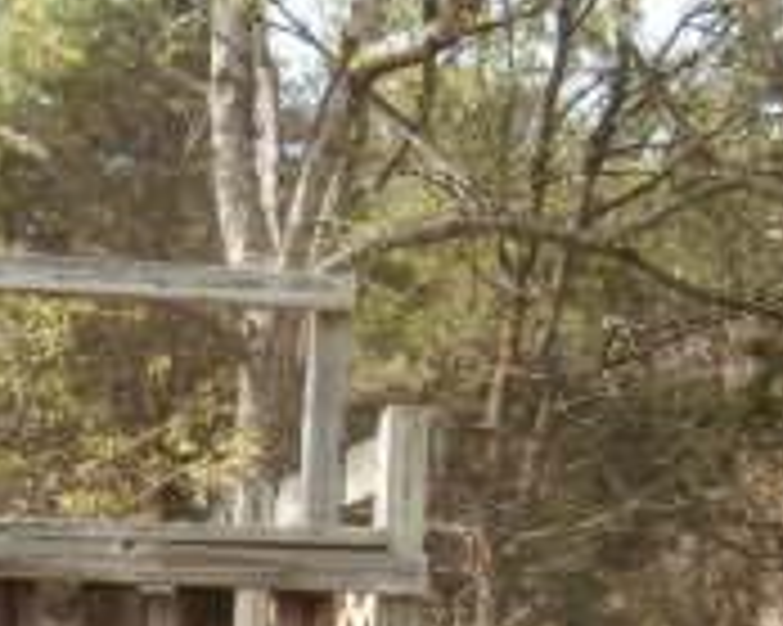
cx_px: -9
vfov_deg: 16.6
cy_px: 860
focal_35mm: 86
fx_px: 1992
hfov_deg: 21.4
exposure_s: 1/400
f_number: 3
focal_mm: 4.2
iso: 100
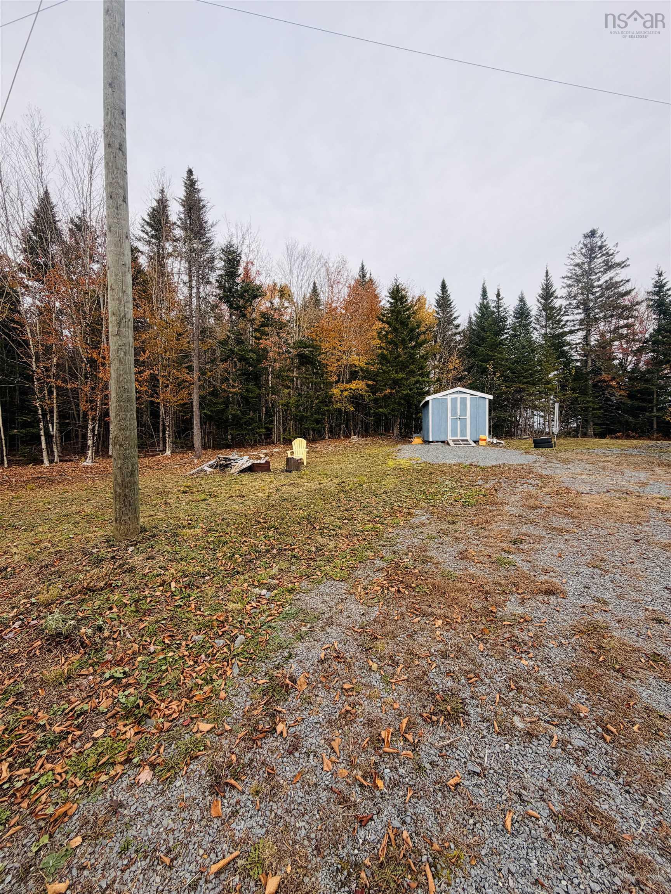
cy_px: 447
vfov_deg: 102.1
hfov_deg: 85.7
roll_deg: +0.1
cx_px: 336
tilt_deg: -0.6
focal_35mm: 14
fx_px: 362
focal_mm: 2.22
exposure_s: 1/679
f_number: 2.2
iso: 40
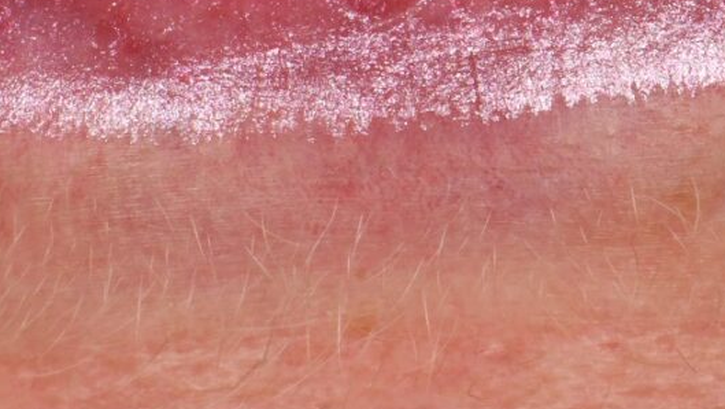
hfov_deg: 5.6
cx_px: 393
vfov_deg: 3.2
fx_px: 7365
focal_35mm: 383
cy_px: -285
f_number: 32
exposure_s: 1/160
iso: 200
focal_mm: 105
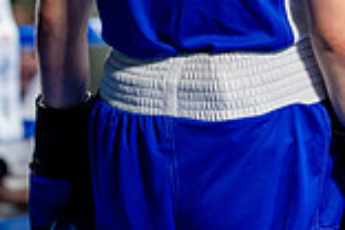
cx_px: 365
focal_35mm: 241
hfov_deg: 8.5
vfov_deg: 5.6
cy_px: -147
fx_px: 2309
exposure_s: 1/1000
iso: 4000
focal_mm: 65
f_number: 2
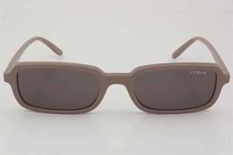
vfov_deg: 16.5
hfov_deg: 24.6
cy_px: 78
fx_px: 534
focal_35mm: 82
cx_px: 116
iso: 100
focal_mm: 55
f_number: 32
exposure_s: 1/3
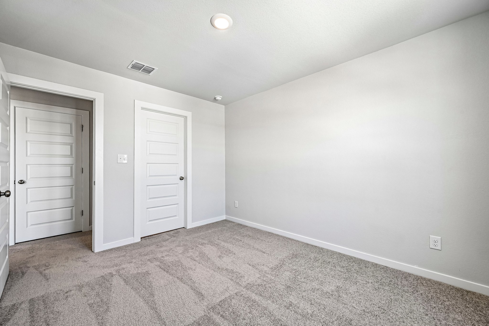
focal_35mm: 14
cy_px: 163
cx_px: 244
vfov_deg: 81.2
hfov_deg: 104.3
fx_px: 190
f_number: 8
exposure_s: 1/15
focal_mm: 14
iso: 200
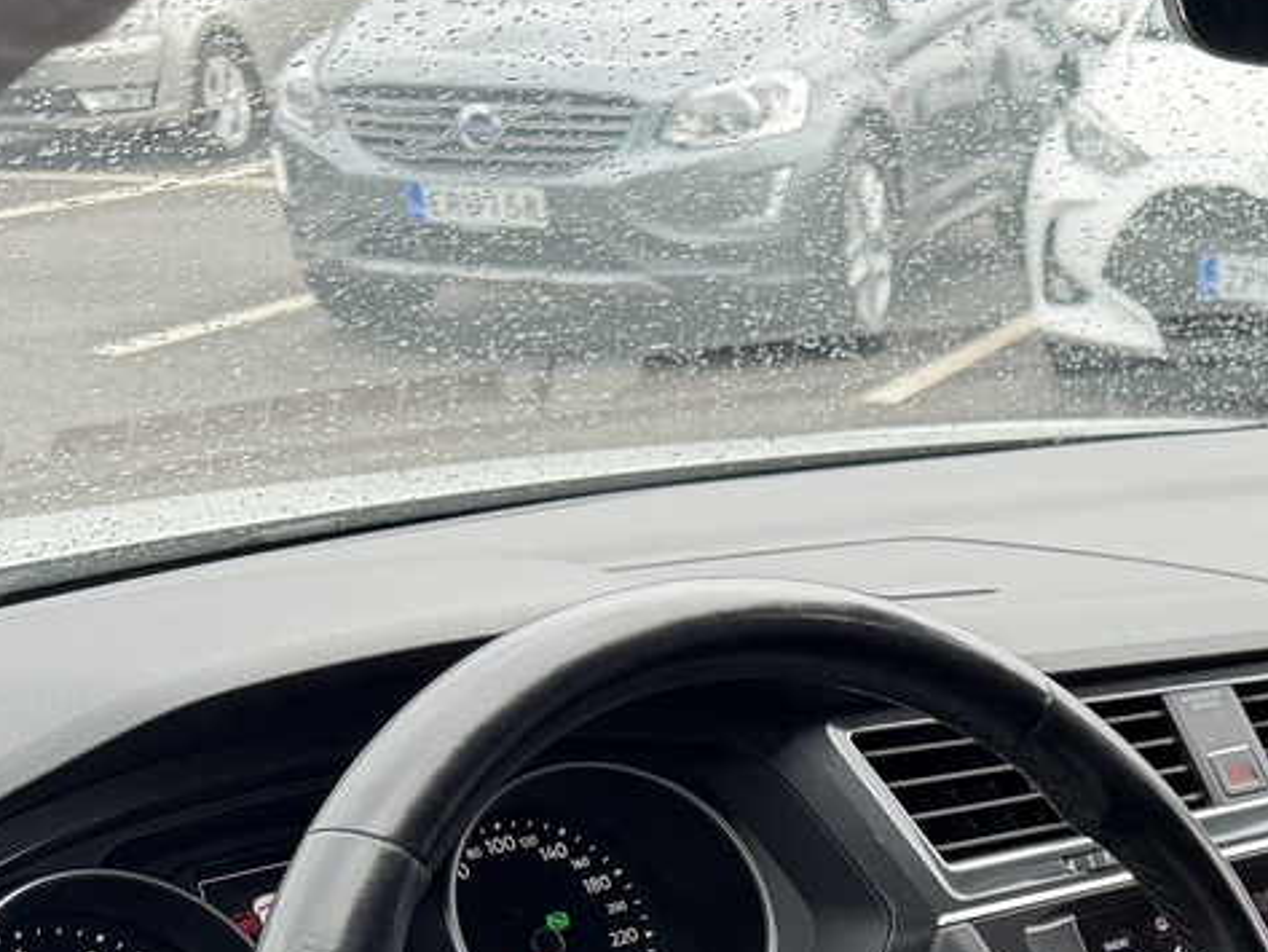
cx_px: 1359
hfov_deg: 25.0
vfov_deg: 18.7
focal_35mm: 73
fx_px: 2675
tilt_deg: -27.2
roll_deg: -1.4
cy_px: 1258
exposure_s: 1/121
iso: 100
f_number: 1.78
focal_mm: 6.76
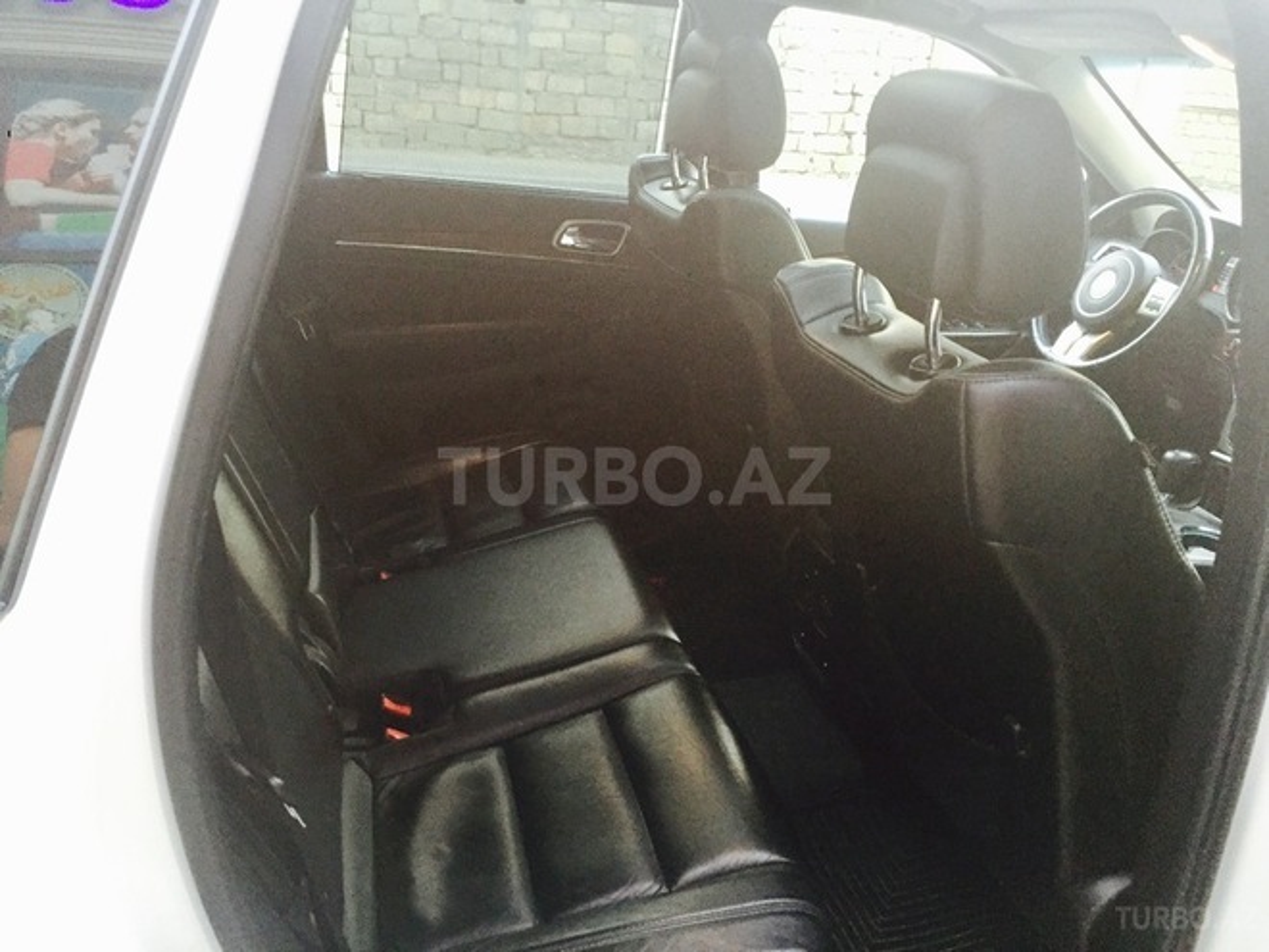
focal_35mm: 29
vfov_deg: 48.2
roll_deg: -5.2
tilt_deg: -20.8
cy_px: 476
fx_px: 1063
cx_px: 634
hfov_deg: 61.7
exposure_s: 1/20
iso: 250
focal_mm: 4.15
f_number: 2.2
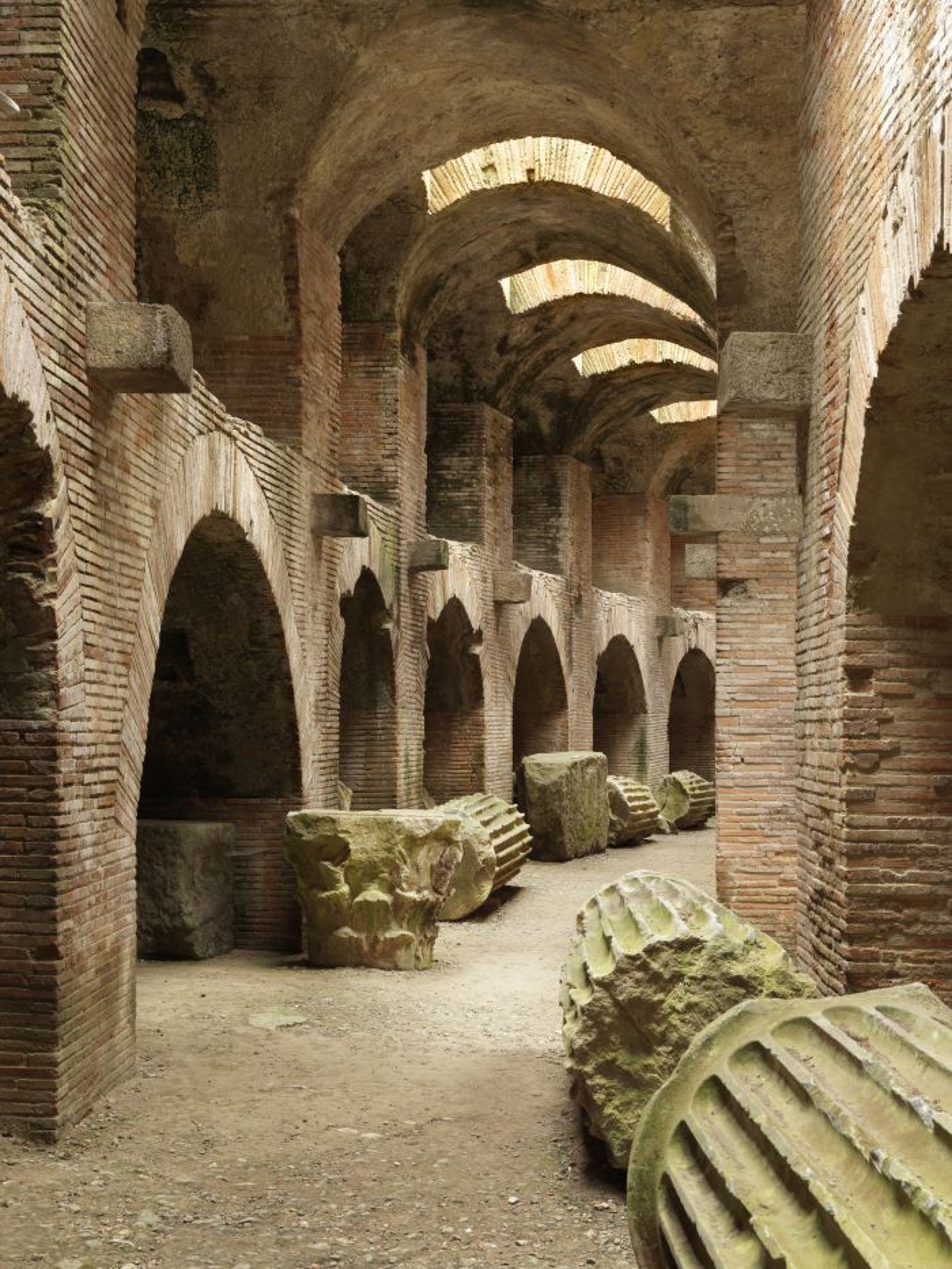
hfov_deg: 29.7
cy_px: 634
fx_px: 1796
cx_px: 476
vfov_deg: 38.9
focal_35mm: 49
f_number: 22
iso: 50
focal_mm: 70
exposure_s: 4
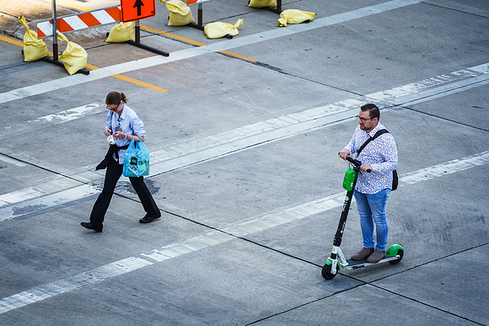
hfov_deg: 9.1
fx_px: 3060
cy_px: 166
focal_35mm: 225
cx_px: 216
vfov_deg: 6.1
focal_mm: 200
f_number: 4
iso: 640
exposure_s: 1/1000
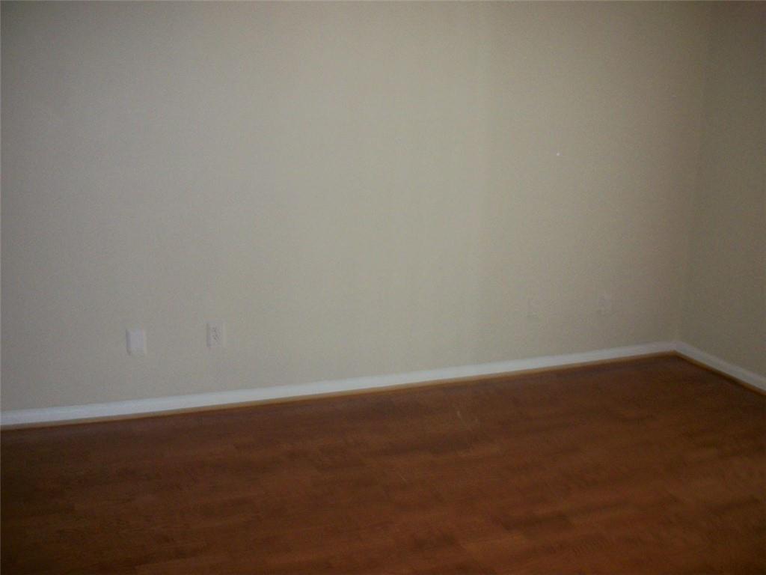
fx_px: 774
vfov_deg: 40.7
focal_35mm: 35
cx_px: 383
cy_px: 288
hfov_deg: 52.6
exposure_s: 1/30
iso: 160
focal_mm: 6.3
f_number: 3.1
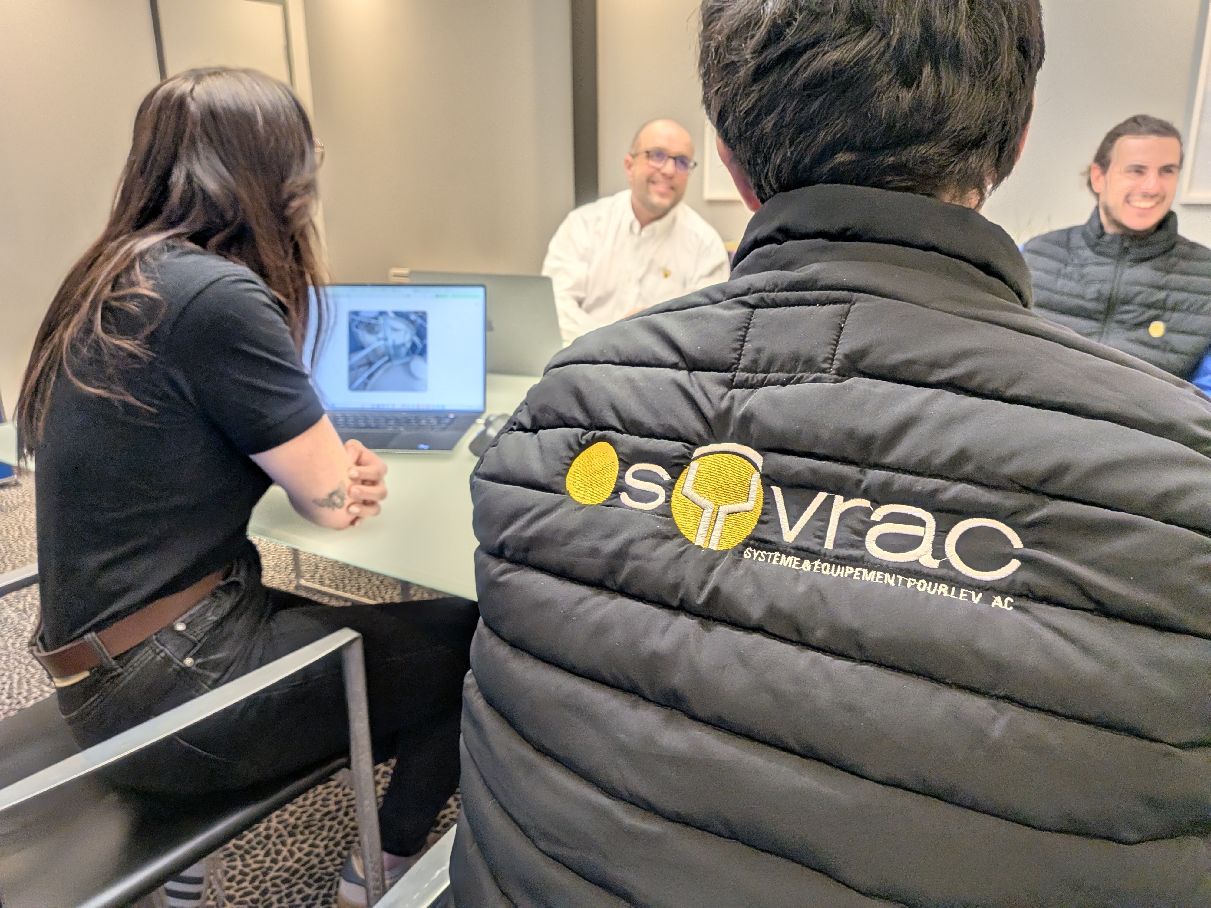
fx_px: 840
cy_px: 454
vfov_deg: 56.8
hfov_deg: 71.6
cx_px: 606
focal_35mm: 24
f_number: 1.7
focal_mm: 4.53
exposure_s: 1/100
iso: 202
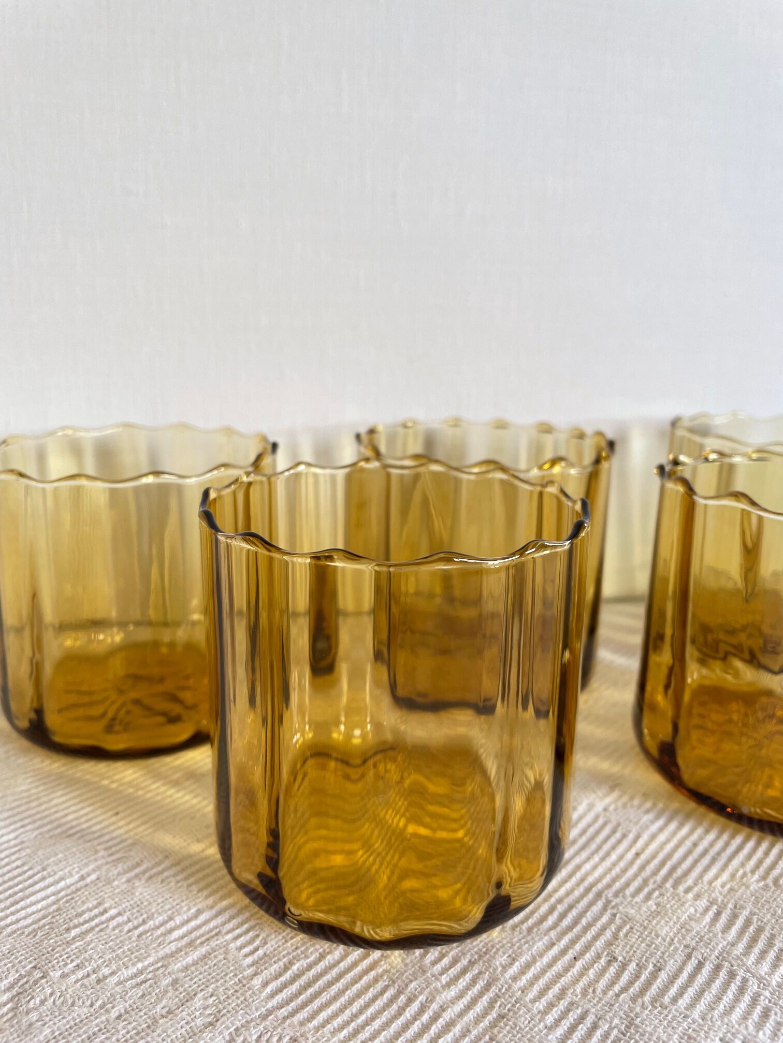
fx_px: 784
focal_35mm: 26
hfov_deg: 53.1
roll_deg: -0.5
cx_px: 392
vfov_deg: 67.3
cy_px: 522
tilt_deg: -14.4
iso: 80
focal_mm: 4.2
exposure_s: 1/100
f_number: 1.6
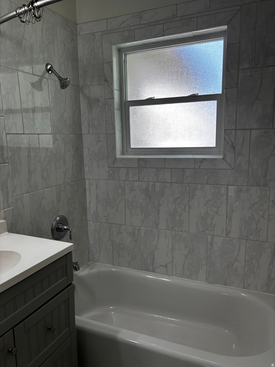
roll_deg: +0.8
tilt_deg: -10.0
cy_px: 184
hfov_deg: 53.1
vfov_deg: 67.3
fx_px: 275
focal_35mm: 26
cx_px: 138
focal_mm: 5.96
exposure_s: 1/193
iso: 50
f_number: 1.6
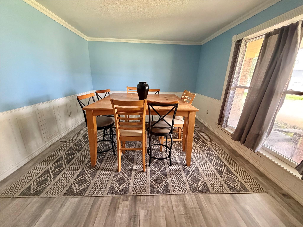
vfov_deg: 85.7
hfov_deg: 102.1
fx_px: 123
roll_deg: -1.3
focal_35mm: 14
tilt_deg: -16.5
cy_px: 114
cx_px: 152
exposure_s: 1/60
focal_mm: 2.22
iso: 640
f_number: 2.2
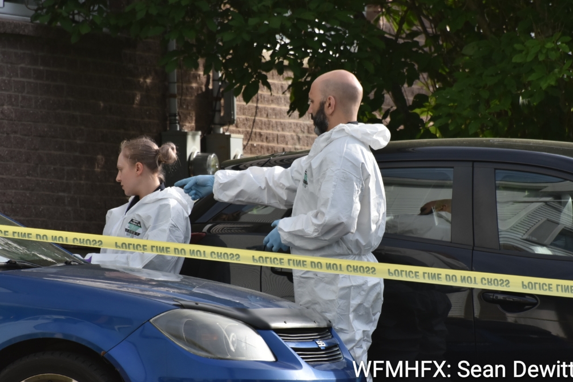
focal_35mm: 459
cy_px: 192
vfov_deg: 3.0
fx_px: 7304
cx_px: 287
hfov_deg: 4.5
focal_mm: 300
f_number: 8
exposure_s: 1/640
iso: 500
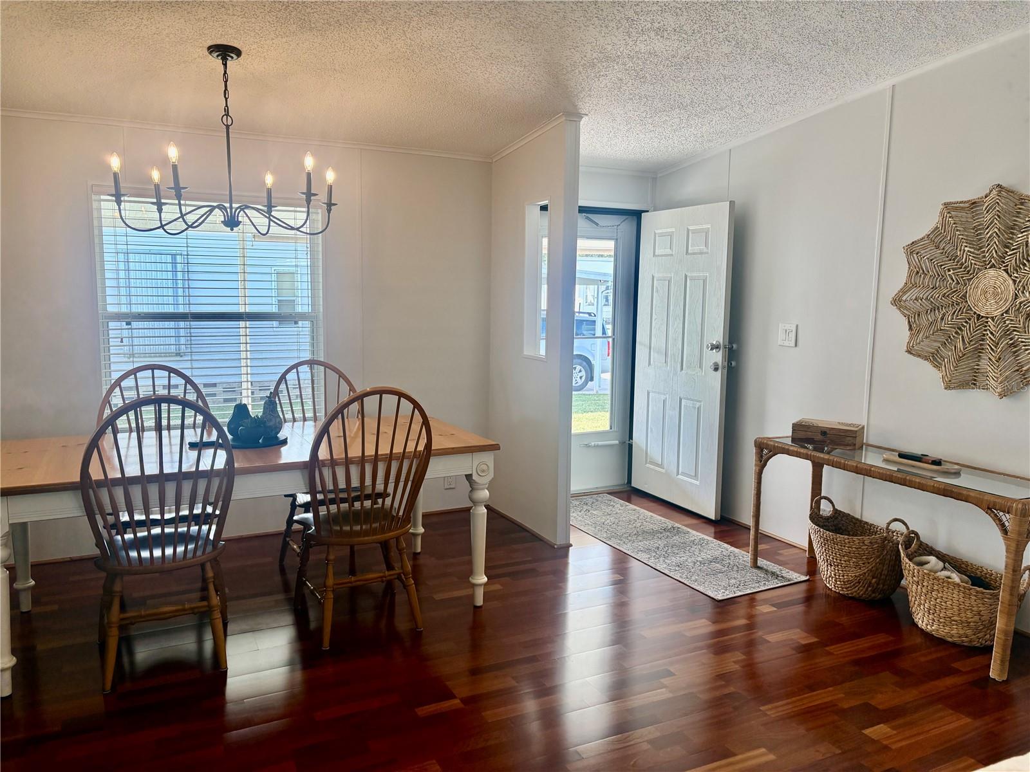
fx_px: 774
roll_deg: +0.2
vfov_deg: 53.1
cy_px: 386
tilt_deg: -6.4
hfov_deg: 67.3
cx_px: 515
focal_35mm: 26
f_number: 1.6
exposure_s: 1/239
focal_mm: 5.96
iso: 80
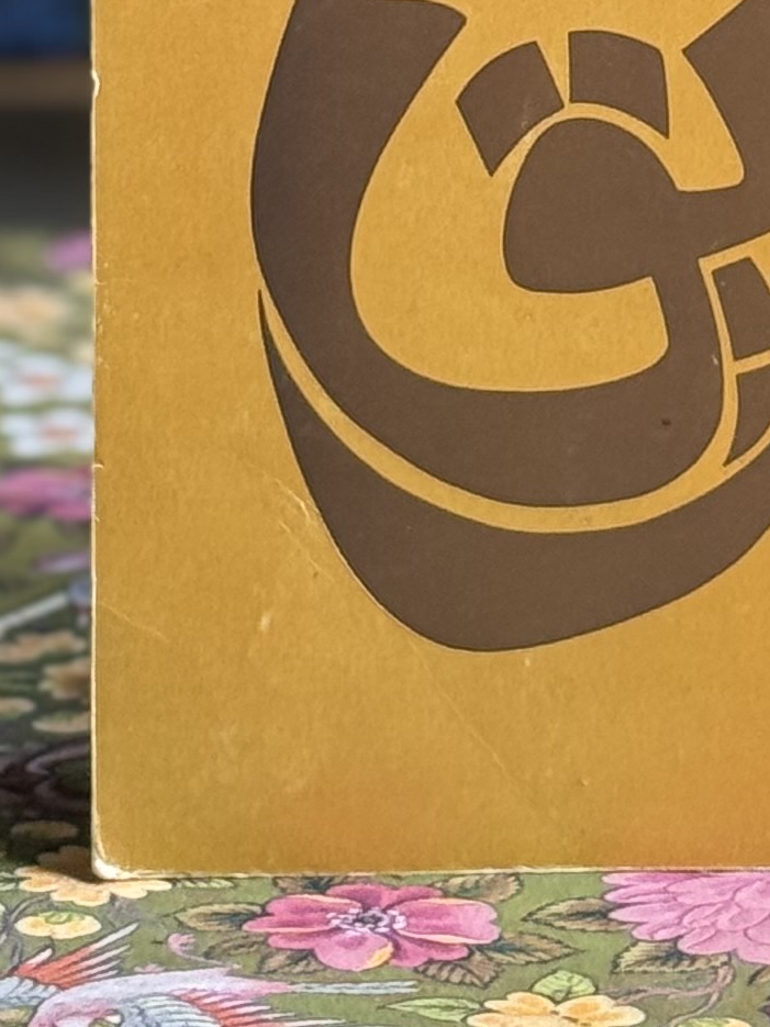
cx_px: 710
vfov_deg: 9.4
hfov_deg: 7.2
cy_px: -336
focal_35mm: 207
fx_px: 6141
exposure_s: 1/100
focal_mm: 6.76
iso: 100
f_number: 1.78
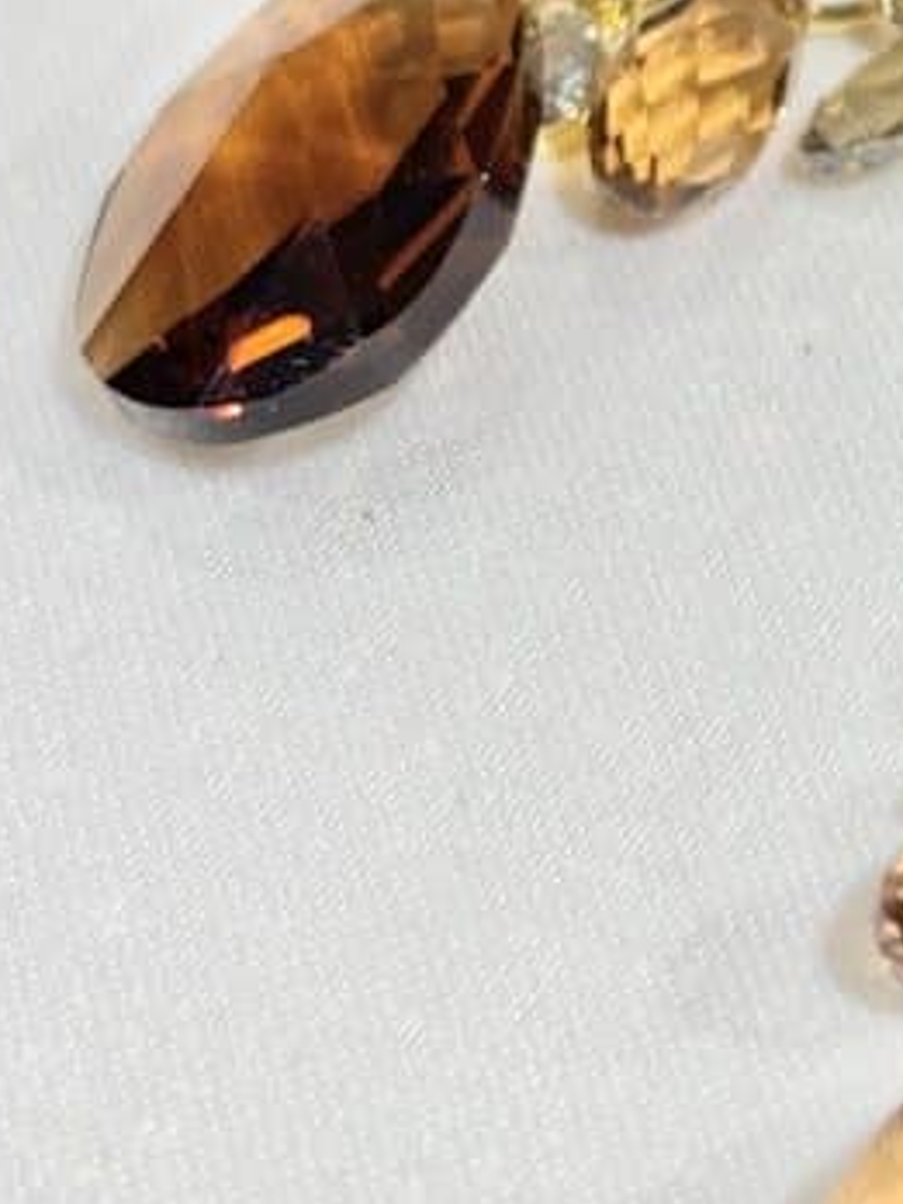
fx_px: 5322
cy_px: 218
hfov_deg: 9.5
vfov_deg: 12.8
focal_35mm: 153
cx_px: 1228
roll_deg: +5.0
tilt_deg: -37.8
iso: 32
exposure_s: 1/218
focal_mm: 5.96
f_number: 1.6
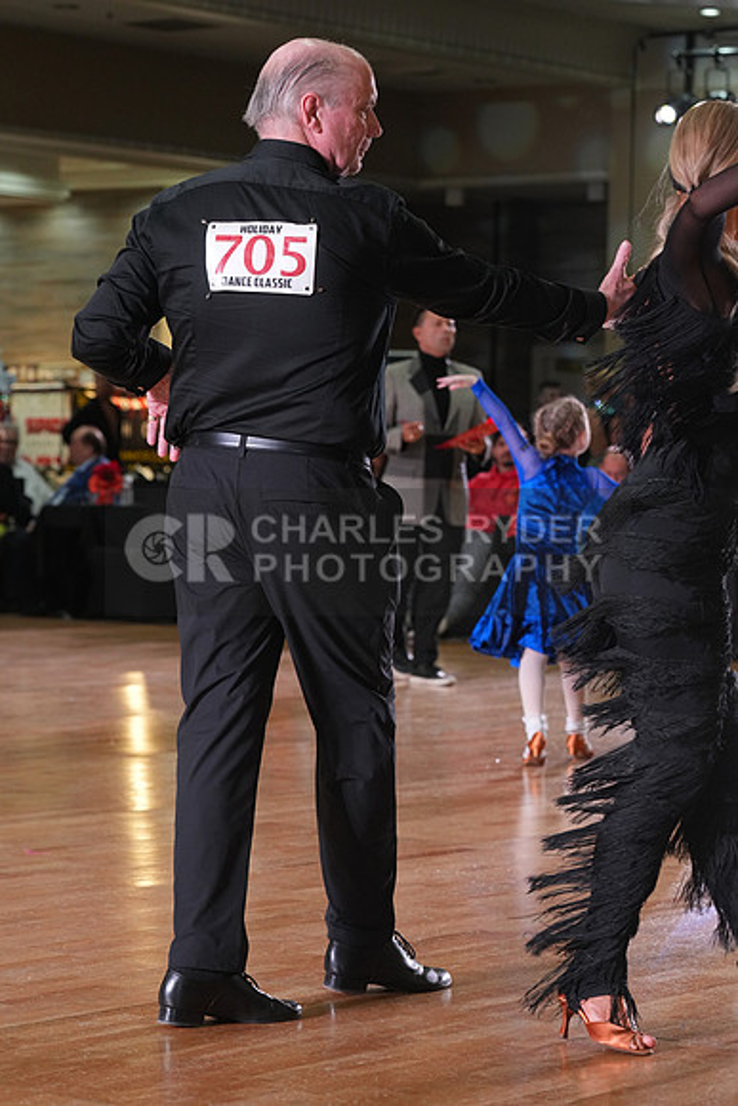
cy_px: 553
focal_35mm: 100
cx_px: 369
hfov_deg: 13.7
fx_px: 3073
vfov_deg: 20.4
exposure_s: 1/200
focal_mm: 100
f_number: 5.6
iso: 2500
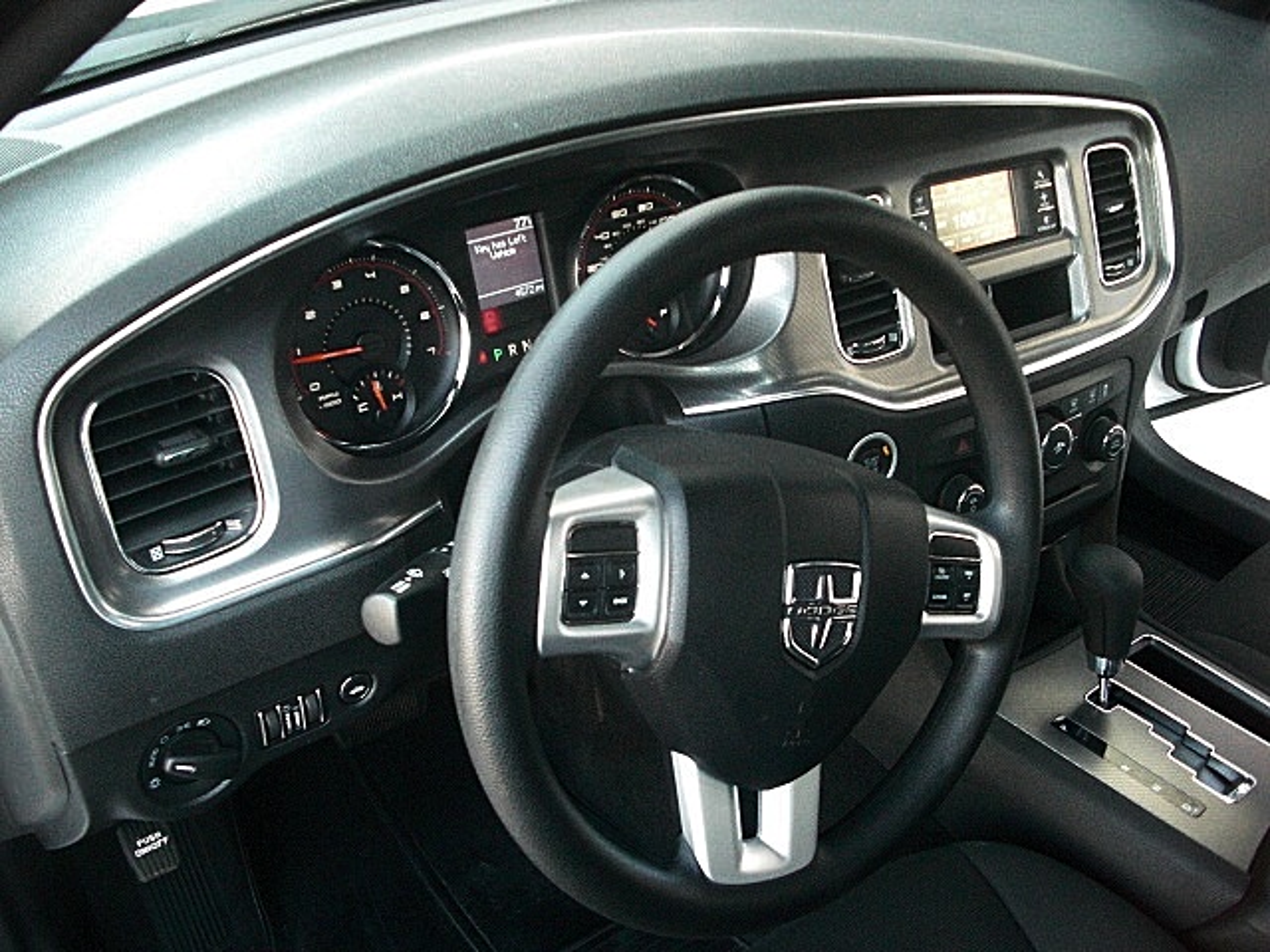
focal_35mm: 36
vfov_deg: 39.7
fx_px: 1321
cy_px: 476
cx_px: 635
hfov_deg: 51.4
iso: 800
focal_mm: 6.3
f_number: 2.8
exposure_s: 1/125
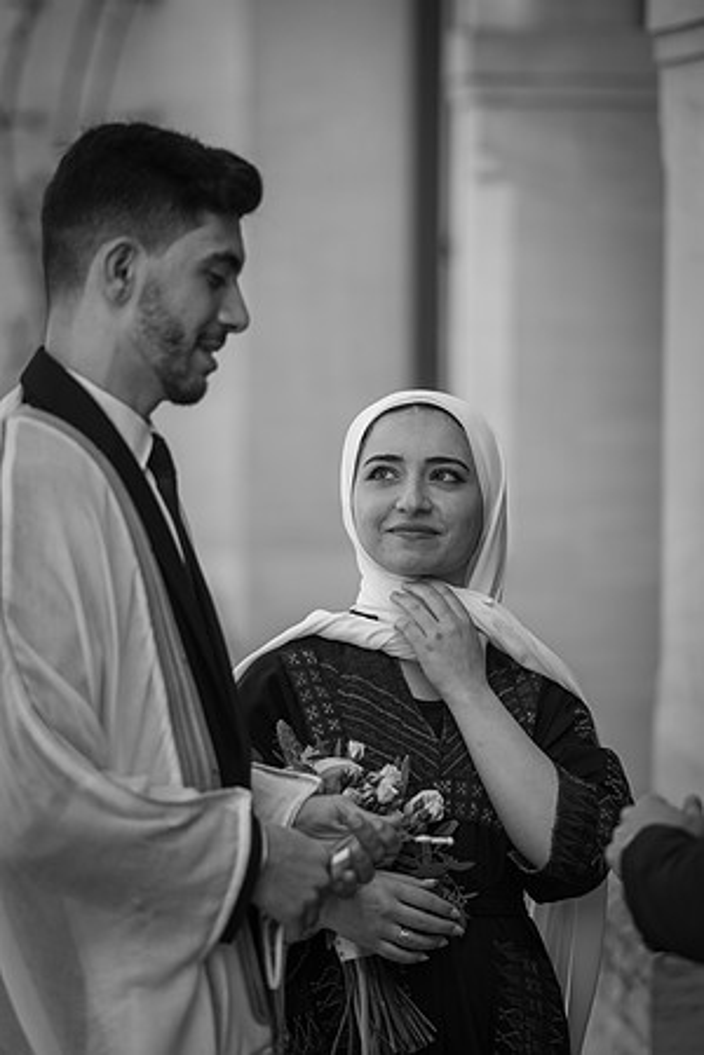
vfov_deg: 11.1
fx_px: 5426
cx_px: 352
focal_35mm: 185
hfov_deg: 7.4
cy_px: 528
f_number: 2.8
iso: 100
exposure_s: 1/800
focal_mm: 185
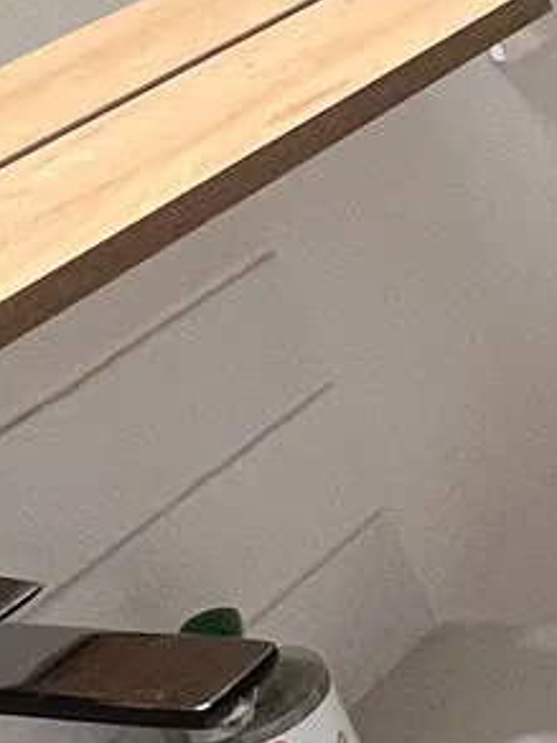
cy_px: 330
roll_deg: +8.0
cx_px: 1523
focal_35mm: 95
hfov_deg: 11.4
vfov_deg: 20.6
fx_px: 2038
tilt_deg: -27.7
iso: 160
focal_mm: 1.57
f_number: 1.8
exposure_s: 1/50
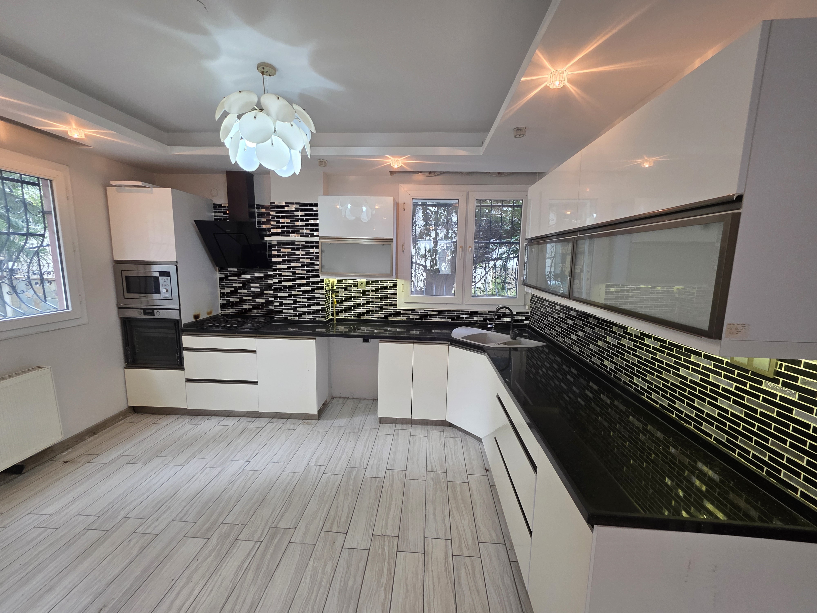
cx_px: 408
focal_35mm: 13
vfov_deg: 89.9
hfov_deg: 106.2
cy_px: 306
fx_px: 307
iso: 200
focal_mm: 2.2
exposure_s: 1/100
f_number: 1.9
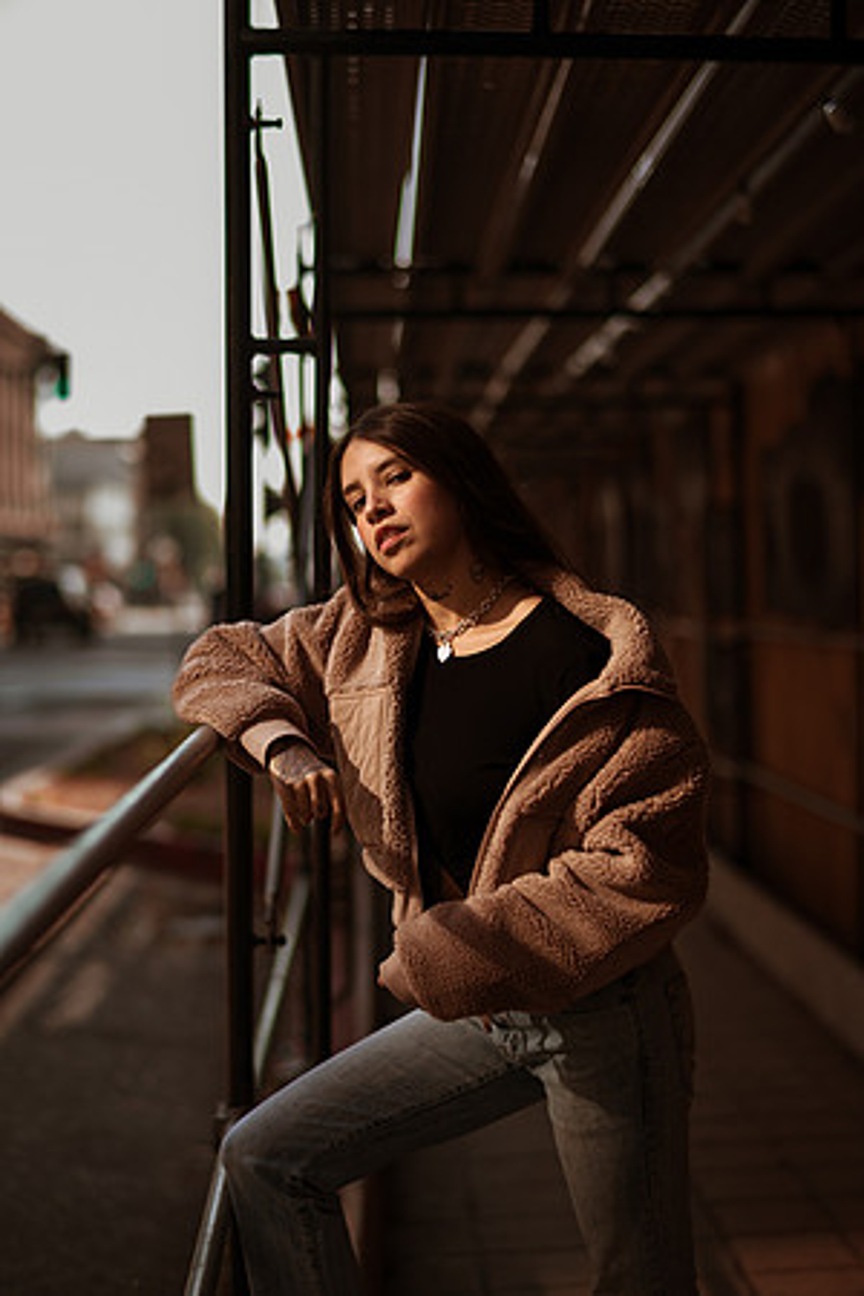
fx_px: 2088
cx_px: 432
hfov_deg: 23.4
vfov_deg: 34.5
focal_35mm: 58
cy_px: 648
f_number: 1.8
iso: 50
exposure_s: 1/1250
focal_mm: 58
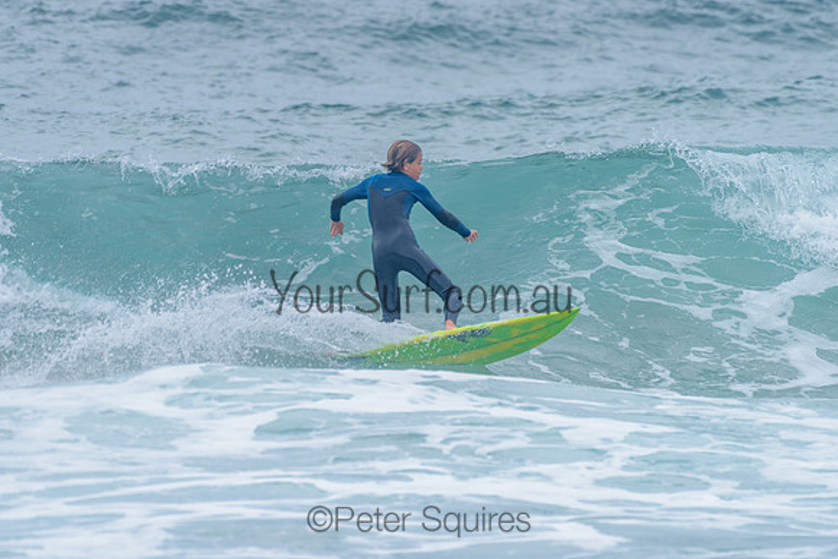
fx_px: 14268
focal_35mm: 613
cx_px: 409
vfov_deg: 2.2
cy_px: 216
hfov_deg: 3.4
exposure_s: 1/2000
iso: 160
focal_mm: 500
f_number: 5.6
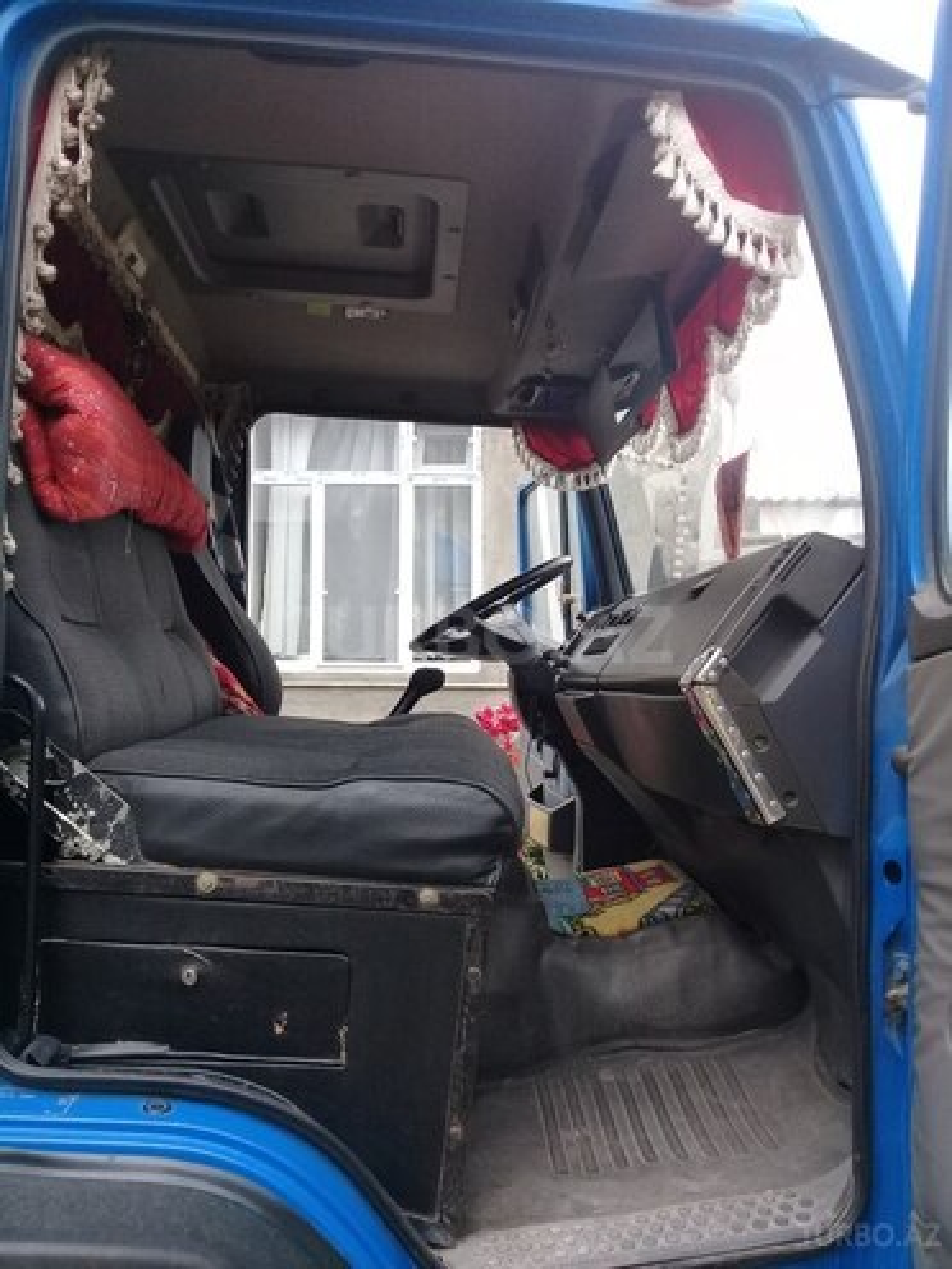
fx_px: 1137
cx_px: 476
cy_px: 634
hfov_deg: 45.4
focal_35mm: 31
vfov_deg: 58.4
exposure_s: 1/100
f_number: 2.2
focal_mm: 3.3
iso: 80
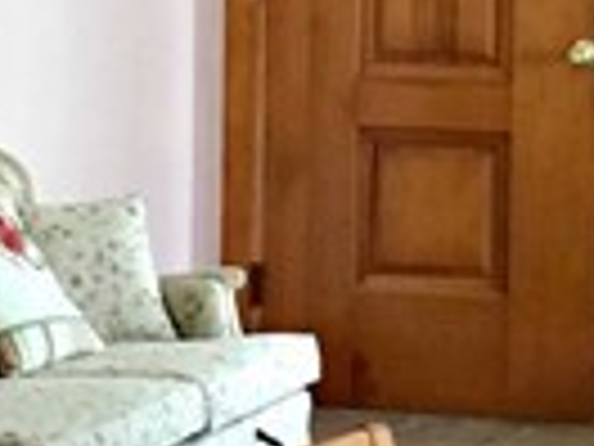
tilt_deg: -2.6
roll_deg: -0.6
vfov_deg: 6.6
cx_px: 616
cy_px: -36
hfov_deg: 8.7
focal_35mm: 225
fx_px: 3861
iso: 160
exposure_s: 1/30
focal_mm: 4.15
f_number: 2.2
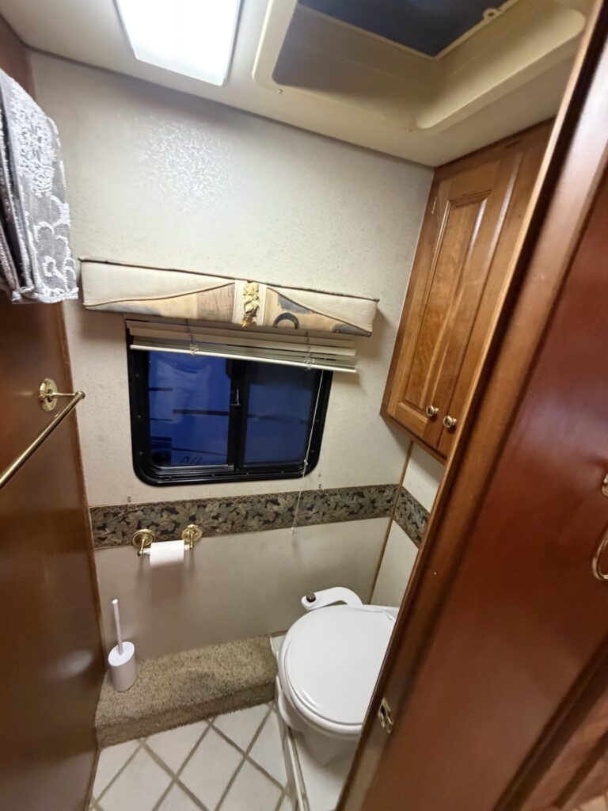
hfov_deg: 85.7
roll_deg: -12.7
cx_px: 304
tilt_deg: -16.7
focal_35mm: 14
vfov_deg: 102.1
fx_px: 328
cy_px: 406
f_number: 2.2
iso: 640
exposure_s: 1/60
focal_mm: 2.22
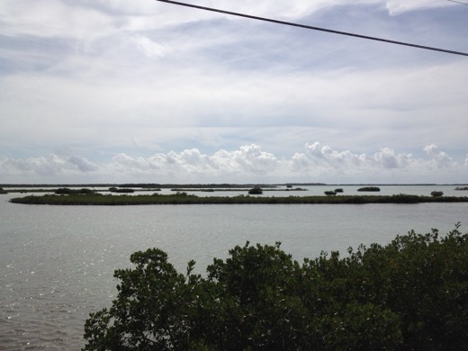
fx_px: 473
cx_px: 234
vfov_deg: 40.7
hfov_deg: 52.6
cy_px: 176
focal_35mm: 35
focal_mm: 4.28
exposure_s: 1/5025
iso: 64
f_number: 2.4
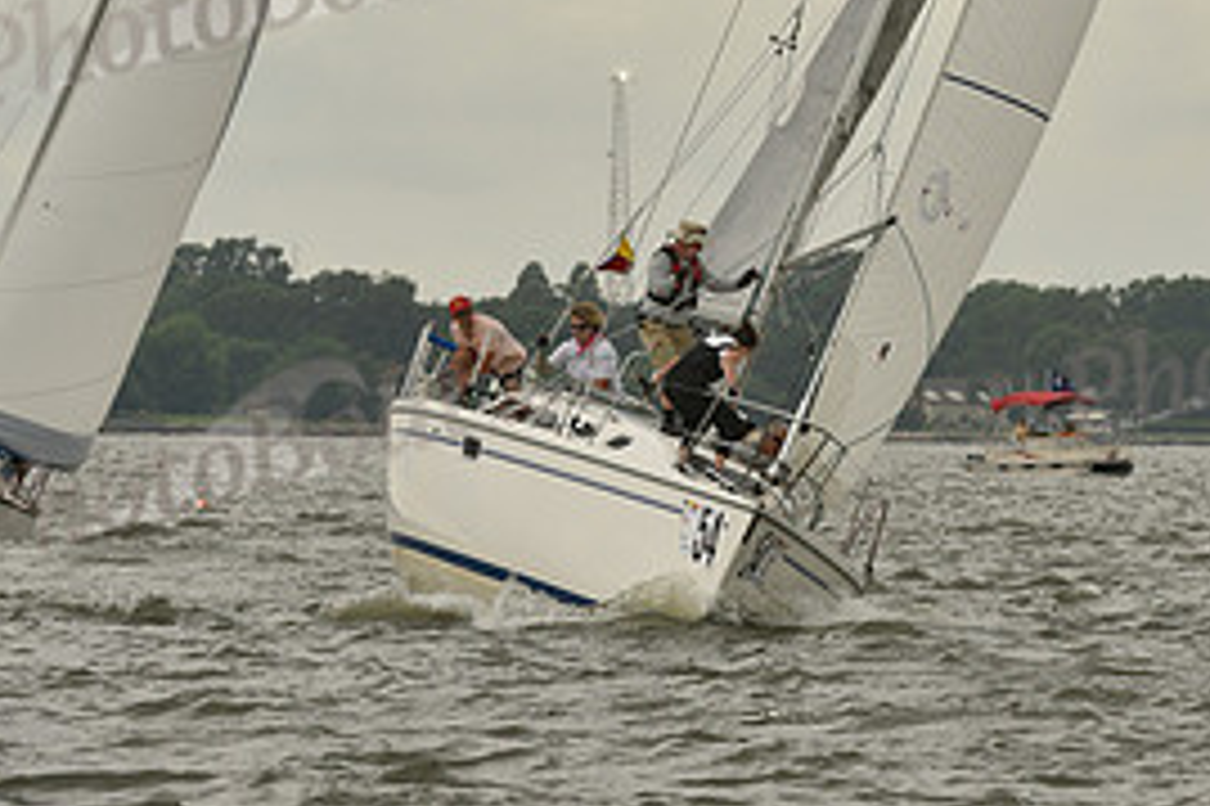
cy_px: -302
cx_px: 830
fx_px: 17399
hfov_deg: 4.0
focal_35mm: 518
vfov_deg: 2.6
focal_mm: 240
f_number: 9
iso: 400
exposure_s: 1/800
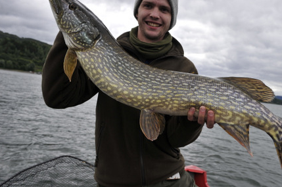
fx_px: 219
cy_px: 85
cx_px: 161
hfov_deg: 65.2
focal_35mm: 28
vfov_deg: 46.2
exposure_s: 1/1600
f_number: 6.3
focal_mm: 24
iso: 640
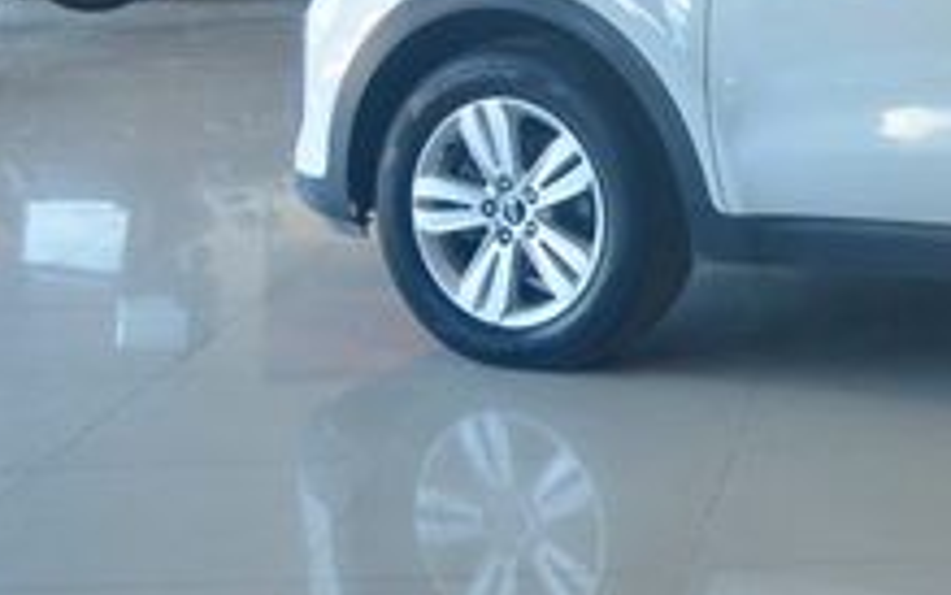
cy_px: -182
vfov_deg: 14.1
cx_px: 1316
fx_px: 2307
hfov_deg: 20.7
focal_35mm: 89
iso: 400
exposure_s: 1/80
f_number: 4.5
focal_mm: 20
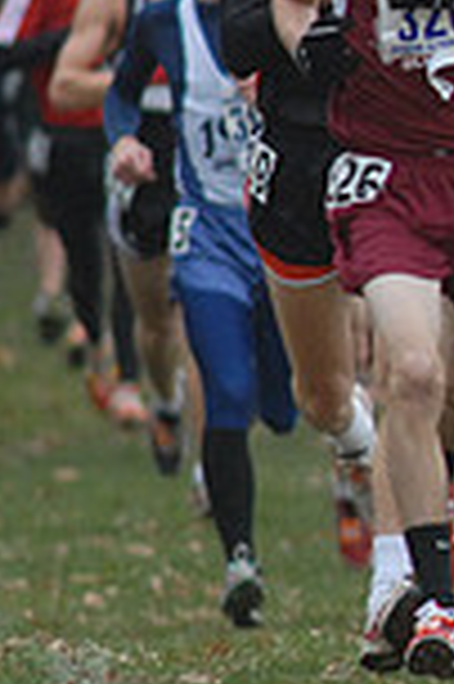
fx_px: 32627
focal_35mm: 1721
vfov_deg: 1.2
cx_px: 1227
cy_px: 58
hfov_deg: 0.8
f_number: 4
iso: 800
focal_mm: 300
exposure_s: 1/640
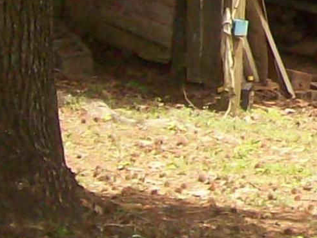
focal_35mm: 220
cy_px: -220
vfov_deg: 6.6
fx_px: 2014
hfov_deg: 8.6
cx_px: 604
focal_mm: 6
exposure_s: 1/363
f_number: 2.7
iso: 80
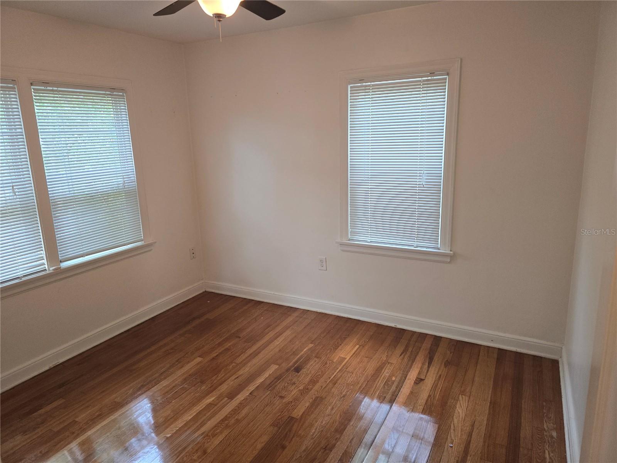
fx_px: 410
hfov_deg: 73.9
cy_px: 232
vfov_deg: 58.9
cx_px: 308
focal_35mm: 23
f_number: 1.7
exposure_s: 1/120
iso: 320
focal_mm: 6.3
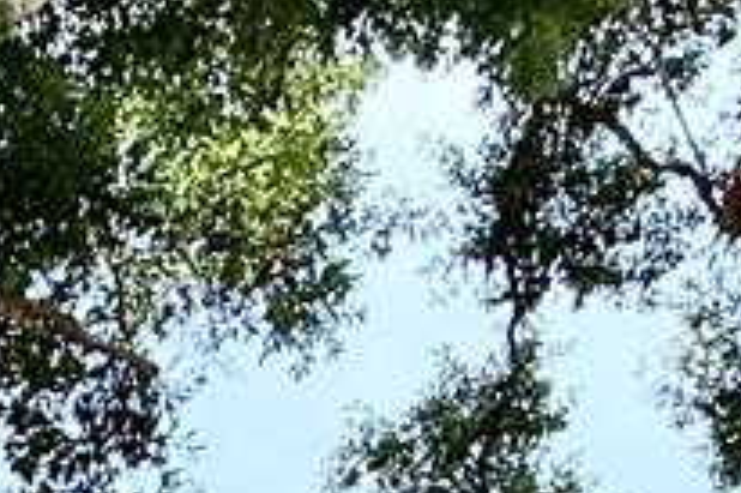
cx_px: -903
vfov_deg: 8.4
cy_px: 1810
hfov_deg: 14.0
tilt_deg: +13.7
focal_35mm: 113
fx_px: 2324
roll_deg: -0.3
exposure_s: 1/1033
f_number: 2.2
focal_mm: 2.22
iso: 50
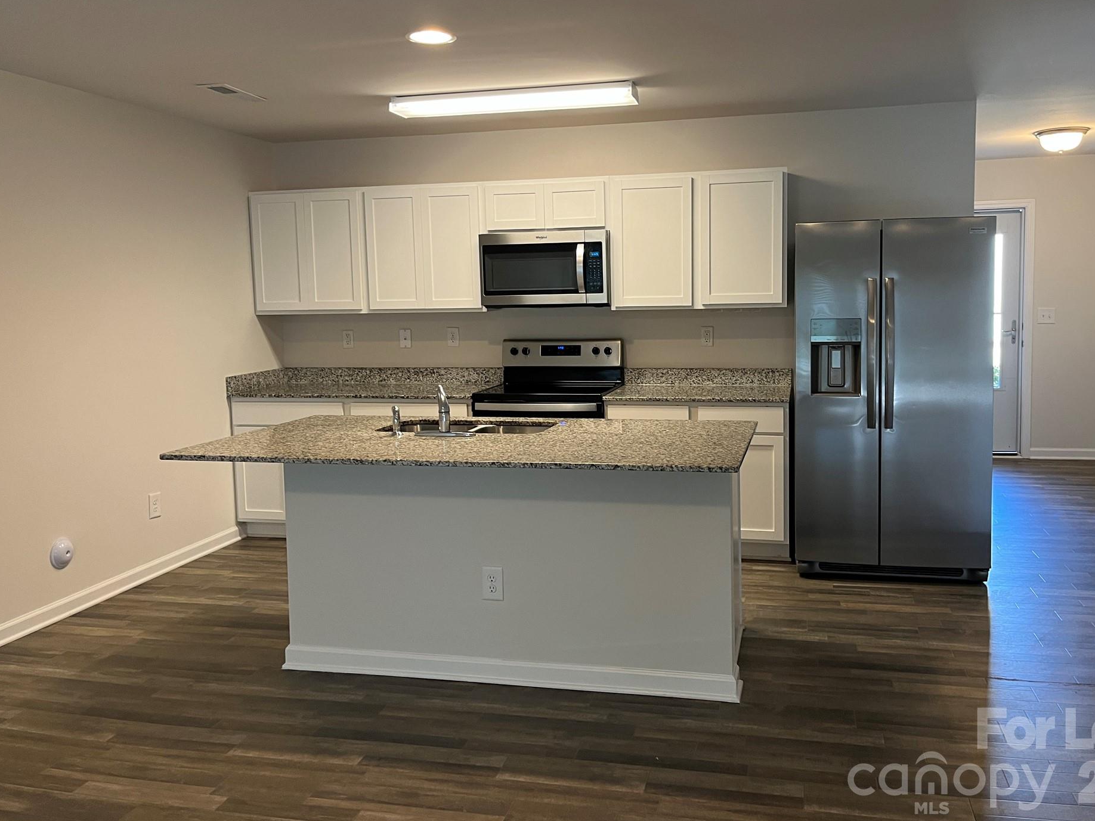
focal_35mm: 29
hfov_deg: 61.6
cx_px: 596
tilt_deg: -5.6
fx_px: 917
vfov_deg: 48.1
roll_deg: +1.5
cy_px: 367
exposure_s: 1/60
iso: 100
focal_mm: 5.1
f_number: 1.6
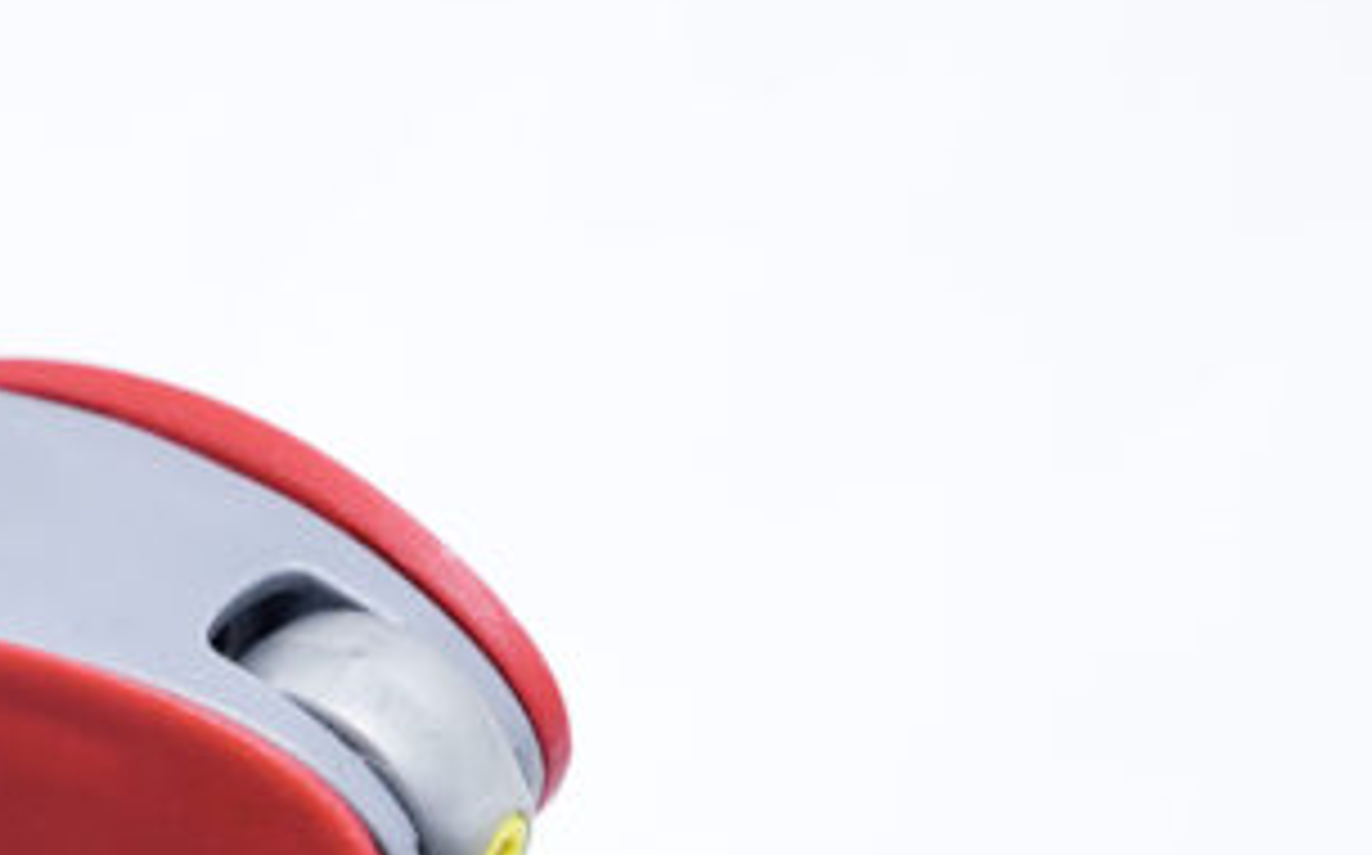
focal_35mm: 164
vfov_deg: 8.0
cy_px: 734
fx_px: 6127
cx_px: 36
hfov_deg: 12.6
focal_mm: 70
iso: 3200
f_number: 8
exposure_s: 1/250
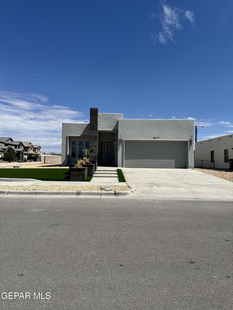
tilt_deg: -0.2
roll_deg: -1.8
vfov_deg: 71.6
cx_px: 116
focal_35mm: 24
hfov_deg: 56.8
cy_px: 155
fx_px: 215
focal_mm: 6.76
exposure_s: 1/9009
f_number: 1.78
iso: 80
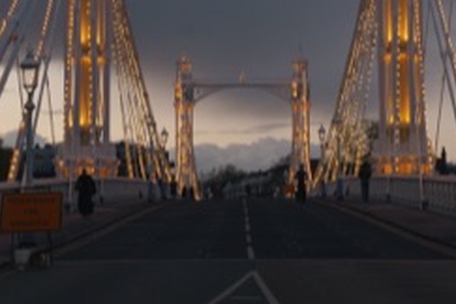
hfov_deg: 18.9
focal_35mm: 108
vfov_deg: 12.6
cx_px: 253
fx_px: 1368
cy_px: 43
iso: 5000
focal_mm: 41
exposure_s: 1/60
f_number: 10
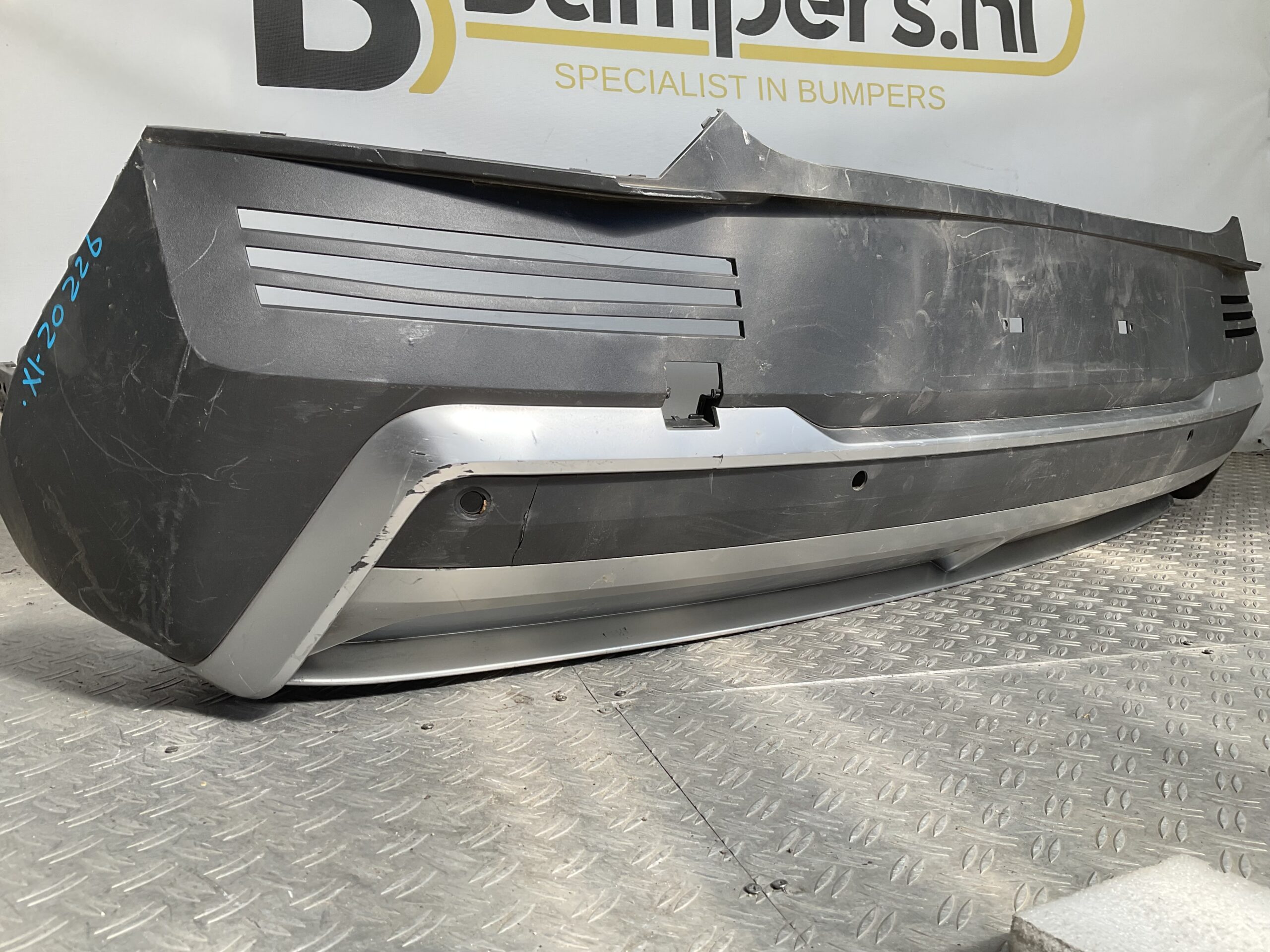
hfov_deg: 61.7
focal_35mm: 29
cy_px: 476
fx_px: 1064
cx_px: 635
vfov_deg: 48.2
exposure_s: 1/397
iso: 16
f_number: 1.8
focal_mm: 3
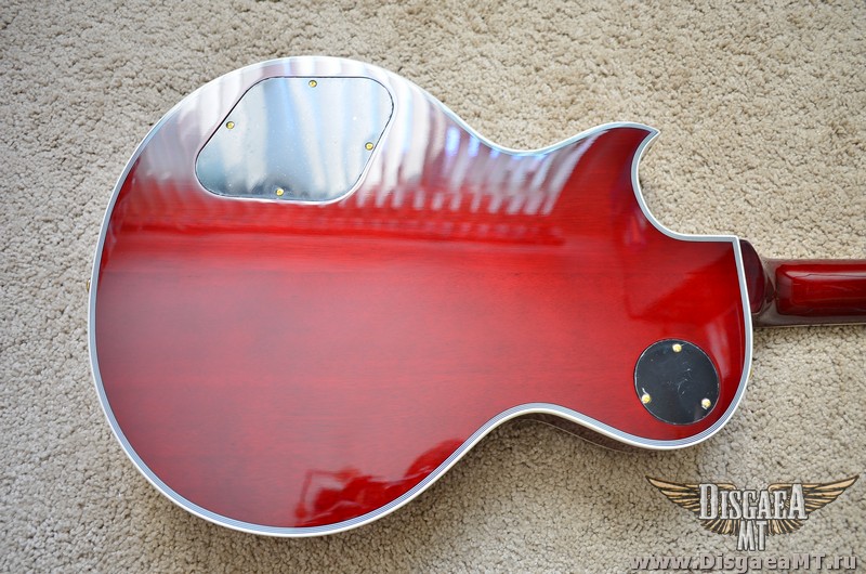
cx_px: 433
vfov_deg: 46.2
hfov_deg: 65.6
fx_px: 672
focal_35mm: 28
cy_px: 287
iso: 140
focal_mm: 18.5
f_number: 2.8
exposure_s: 1/30
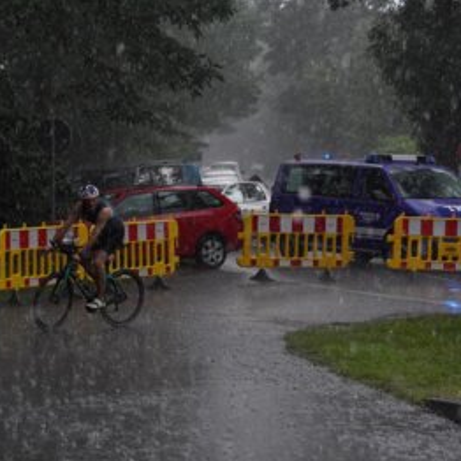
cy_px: 231
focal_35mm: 117
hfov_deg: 14.8
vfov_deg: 14.9
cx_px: 111
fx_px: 1763
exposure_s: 1/640
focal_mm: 60
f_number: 6.3
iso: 2500
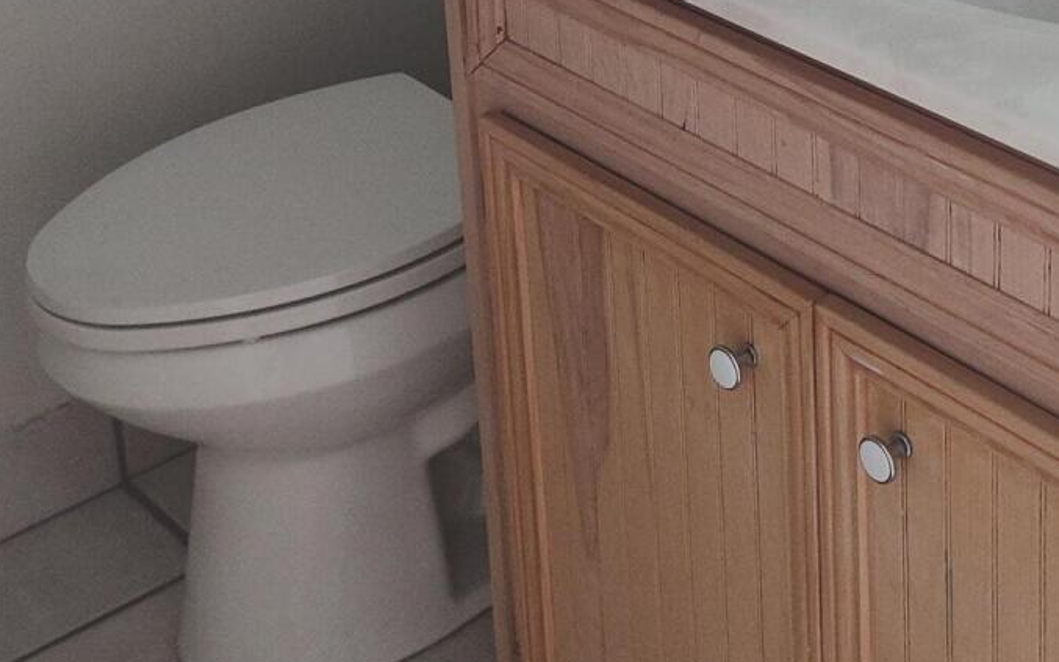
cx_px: 876
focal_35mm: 72
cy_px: -257
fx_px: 2078
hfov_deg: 27.9
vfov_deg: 16.8
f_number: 1.88
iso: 728
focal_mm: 5.56
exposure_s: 1/40
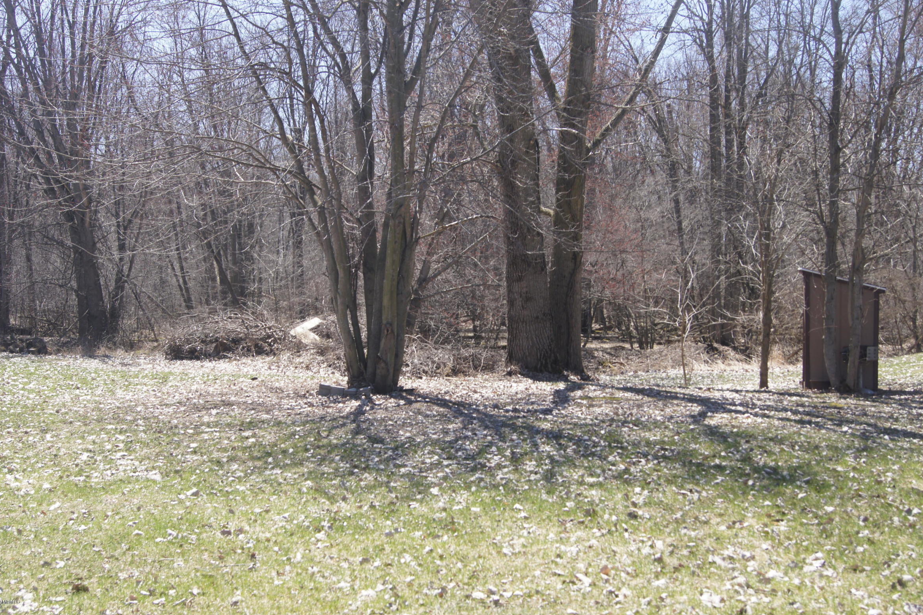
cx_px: 457
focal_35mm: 43
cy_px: 308
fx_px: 1102
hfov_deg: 45.4
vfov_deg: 31.2
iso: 100
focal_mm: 28
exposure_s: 1/125
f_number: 8
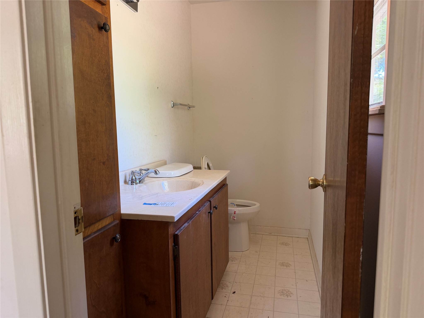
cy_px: 159
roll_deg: +1.2
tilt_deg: -7.4
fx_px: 294
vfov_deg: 56.8
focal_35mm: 24
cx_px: 212
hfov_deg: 71.6
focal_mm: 6.76
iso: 200
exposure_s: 1/84
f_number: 1.78
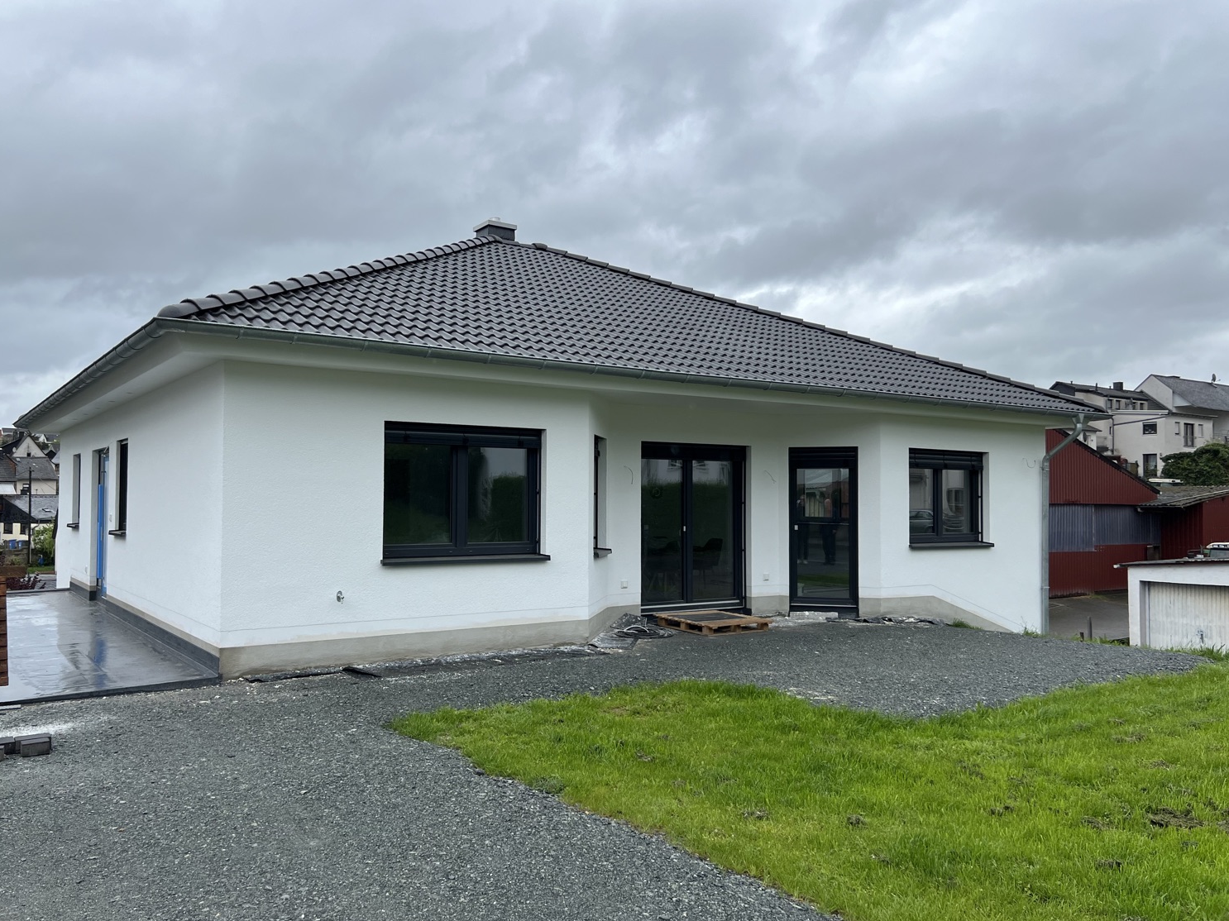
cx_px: 578
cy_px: 483
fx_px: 994
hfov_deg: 63.4
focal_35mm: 28
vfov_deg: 49.7
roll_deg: -0.1
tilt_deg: +2.0
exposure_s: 1/2008
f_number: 1.5
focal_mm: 5.7
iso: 50
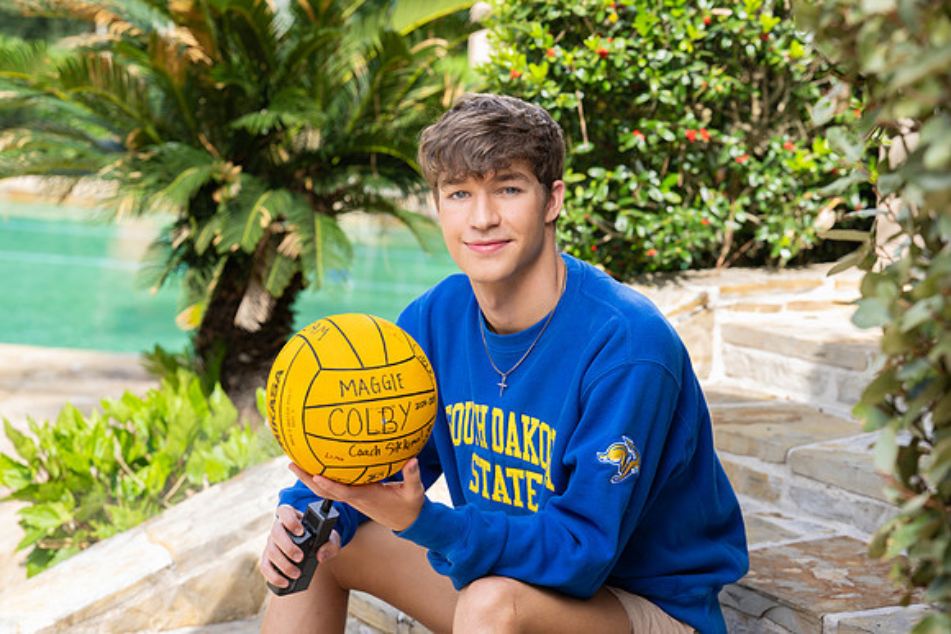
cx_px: 476
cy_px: 317
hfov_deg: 25.7
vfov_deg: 17.3
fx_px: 2087
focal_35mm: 79
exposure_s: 1/200
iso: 100
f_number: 4.5
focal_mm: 79
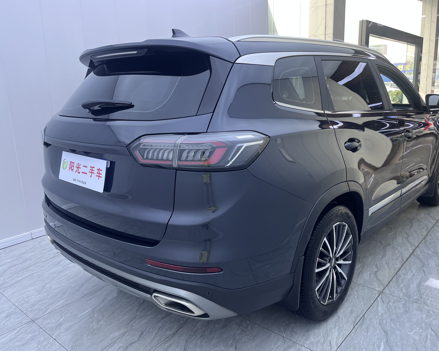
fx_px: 364
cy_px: 175
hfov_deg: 62.1
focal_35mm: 28
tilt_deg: -14.2
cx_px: 242
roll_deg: +1.4
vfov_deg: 51.5
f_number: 1.6
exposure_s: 1/100
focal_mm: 5.1
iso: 80
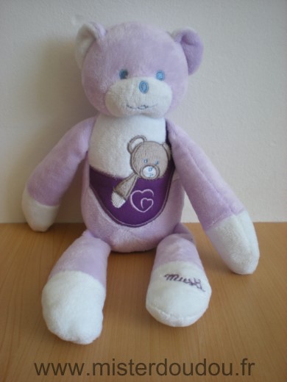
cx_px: 144
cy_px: 191
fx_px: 420
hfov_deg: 37.7
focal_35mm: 38
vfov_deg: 49.0
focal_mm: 6.3
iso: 130
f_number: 3.1
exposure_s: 1/59.5
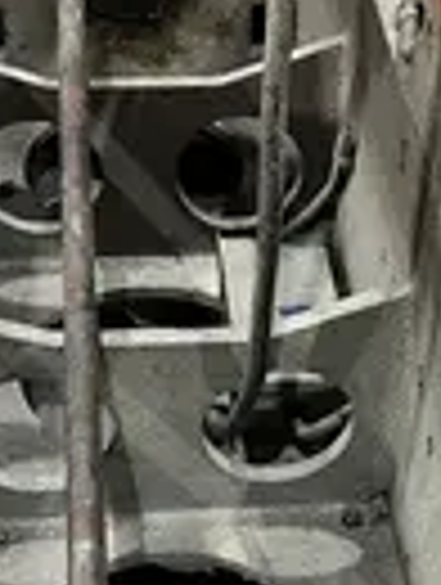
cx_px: 274
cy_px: 518
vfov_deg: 23.8
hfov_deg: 18.5
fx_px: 1354
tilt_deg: -46.9
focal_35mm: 80
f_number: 1.5
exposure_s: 1/60
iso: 160
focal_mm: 5.7
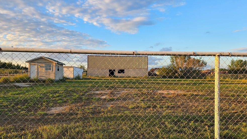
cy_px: 72
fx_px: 170
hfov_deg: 71.9
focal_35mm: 26
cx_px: 121
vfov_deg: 44.4
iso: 20
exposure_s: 1/180
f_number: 1.7
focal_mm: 6.3
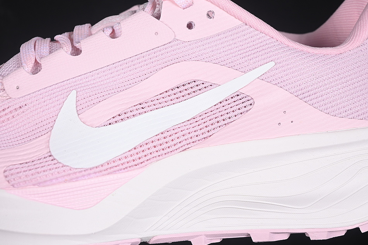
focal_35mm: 85
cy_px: 108
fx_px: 869
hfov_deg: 23.9
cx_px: 190
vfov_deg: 16.1
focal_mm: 50
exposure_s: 1/80
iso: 160
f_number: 7.1
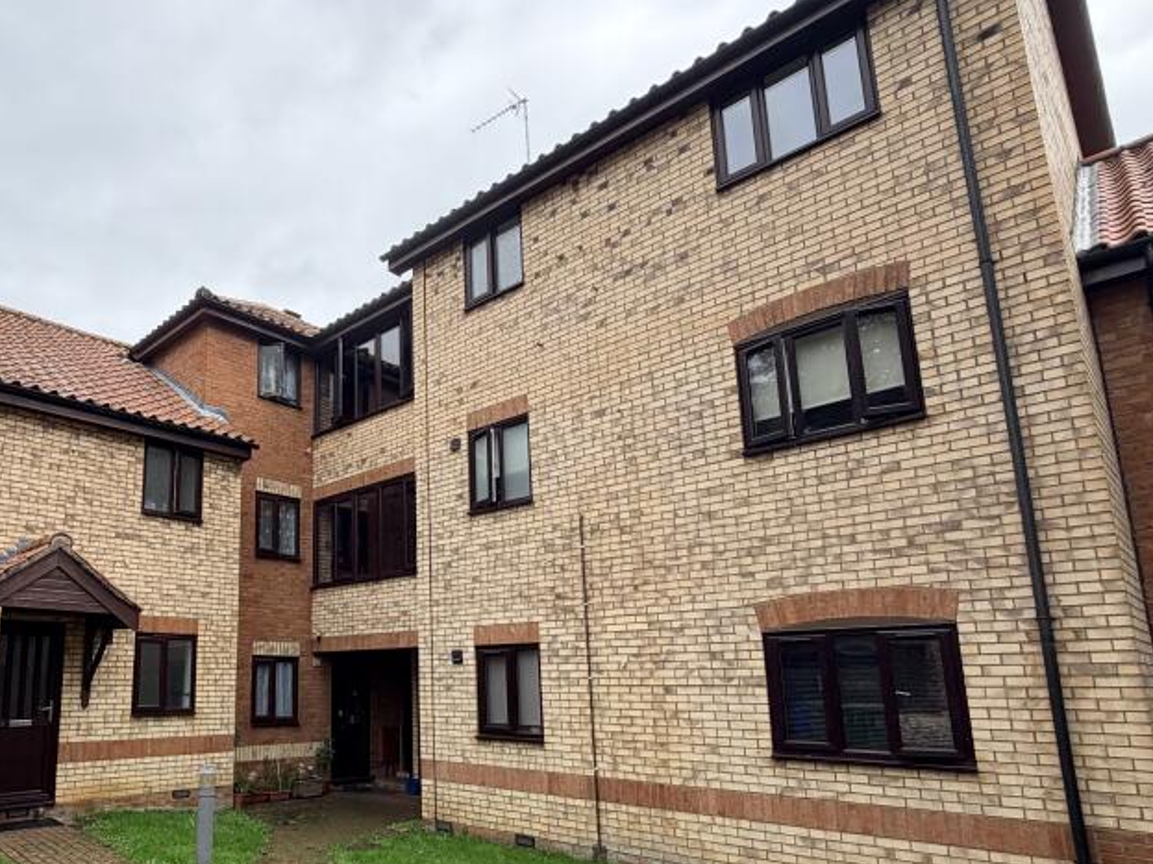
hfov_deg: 71.0
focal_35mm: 23
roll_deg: +0.0
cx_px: 352
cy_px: 548
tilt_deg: +11.3
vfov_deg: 58.0
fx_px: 766
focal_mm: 2.22
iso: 40
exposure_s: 1/679
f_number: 2.2
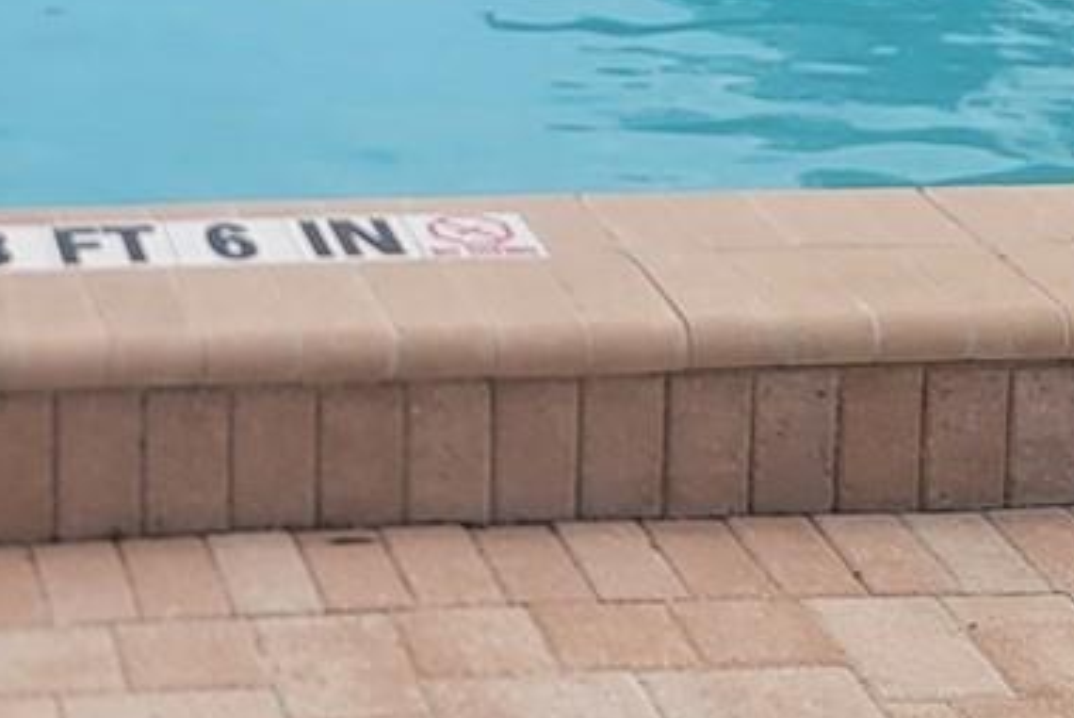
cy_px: -469
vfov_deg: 12.2
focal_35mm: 105
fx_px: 3135
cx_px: -150
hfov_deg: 18.6
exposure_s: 1/1429
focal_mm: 6.7
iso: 16
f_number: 1.8
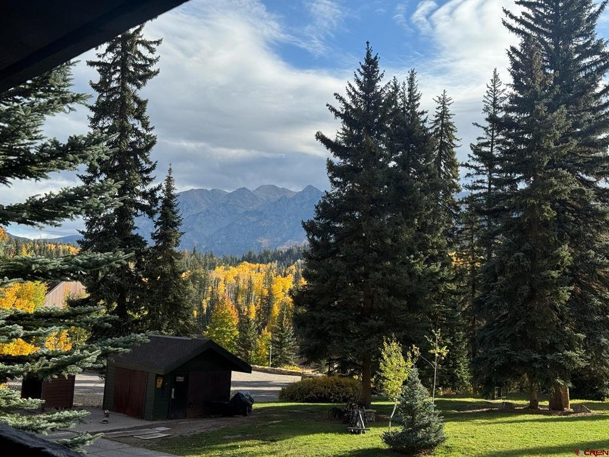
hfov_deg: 39.7
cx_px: 304
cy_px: 228
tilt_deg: +4.3
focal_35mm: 48
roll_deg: -2.8
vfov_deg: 30.3
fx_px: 844
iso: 64
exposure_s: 1/3257
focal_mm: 6.76
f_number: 1.78
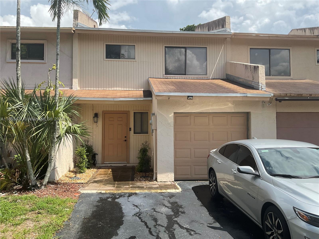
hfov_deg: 61.7
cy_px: 120
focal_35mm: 29
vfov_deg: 48.2
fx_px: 267
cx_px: 160
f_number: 1.8
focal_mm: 3
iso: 16
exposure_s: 1/1577
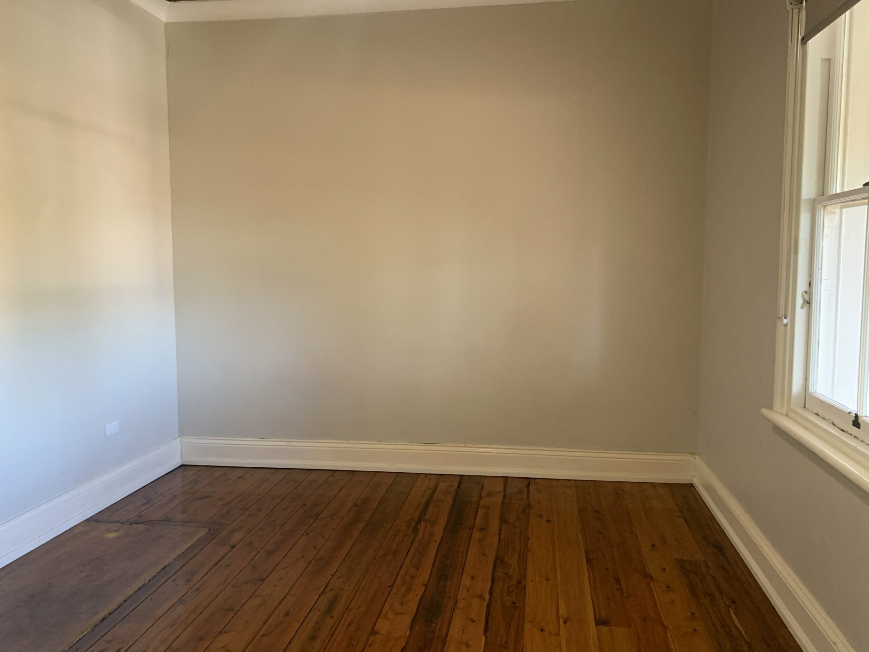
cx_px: 434
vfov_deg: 53.1
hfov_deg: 67.3
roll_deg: -0.5
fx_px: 653
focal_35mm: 26
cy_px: 326
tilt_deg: -4.4
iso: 250
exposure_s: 1/50
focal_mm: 4.25
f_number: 1.8
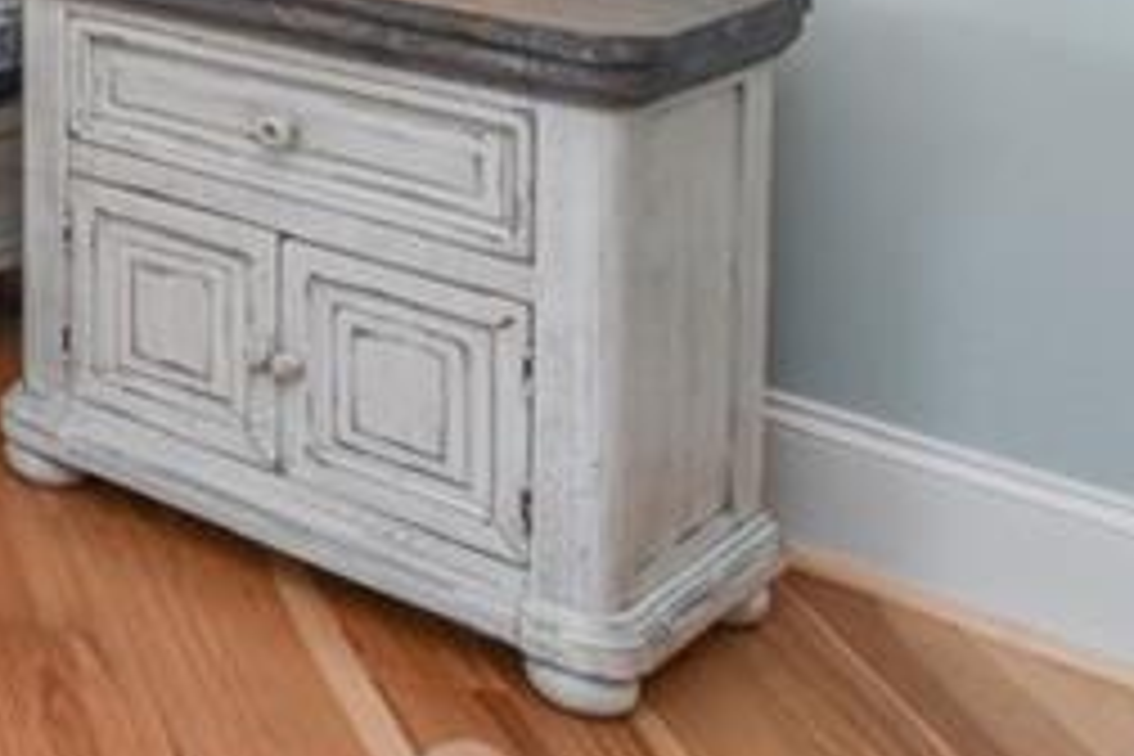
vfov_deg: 18.7
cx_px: -878
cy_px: -482
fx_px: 1921
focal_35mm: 61
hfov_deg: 21.8
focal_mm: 10
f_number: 5.6
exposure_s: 1/125
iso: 800
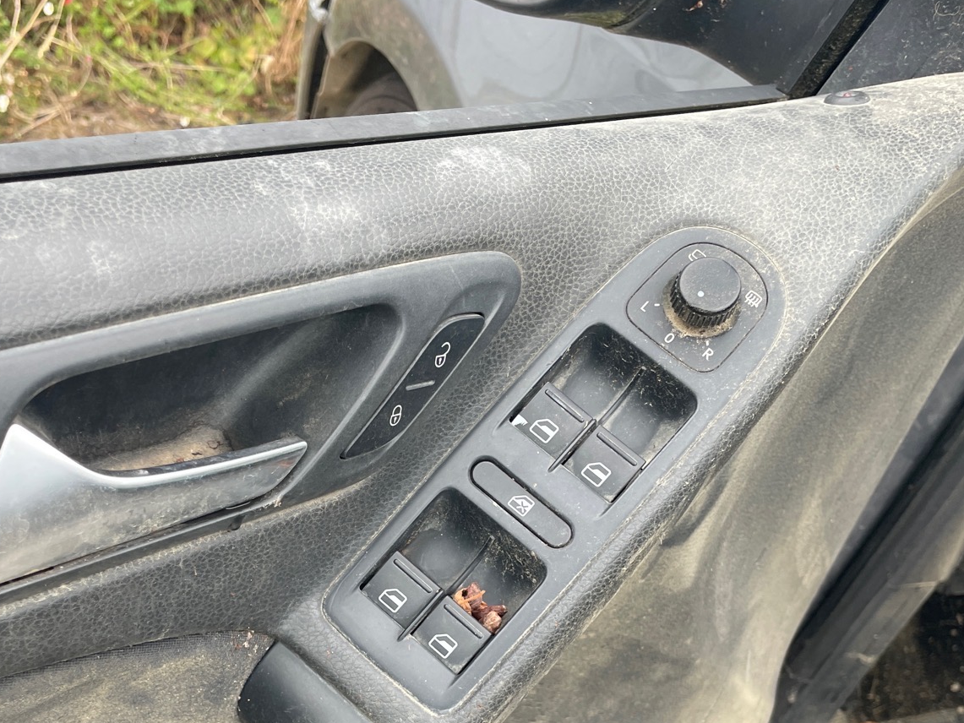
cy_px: 552
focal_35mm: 41
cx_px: 383
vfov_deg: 34.3
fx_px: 1142
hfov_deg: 45.5
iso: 32
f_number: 1.6
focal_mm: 4.2
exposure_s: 1/139
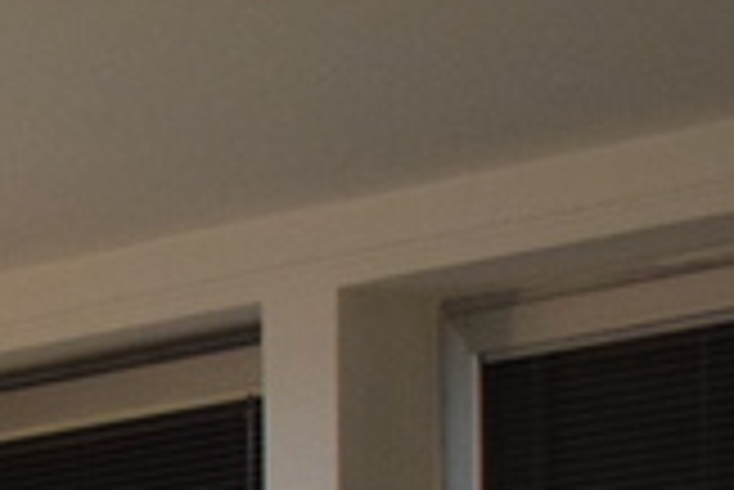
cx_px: -1090
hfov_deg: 6.8
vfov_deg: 4.7
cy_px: 1333
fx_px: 5775
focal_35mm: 283
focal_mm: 30
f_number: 4.5
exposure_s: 1/100
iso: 1600
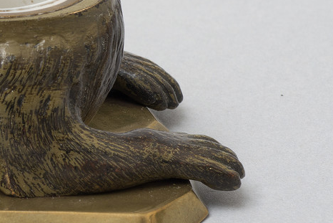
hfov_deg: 9.6
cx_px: -218
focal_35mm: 206
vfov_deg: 6.6
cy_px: -66
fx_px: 1906
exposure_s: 1/200
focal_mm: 60
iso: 100
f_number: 16
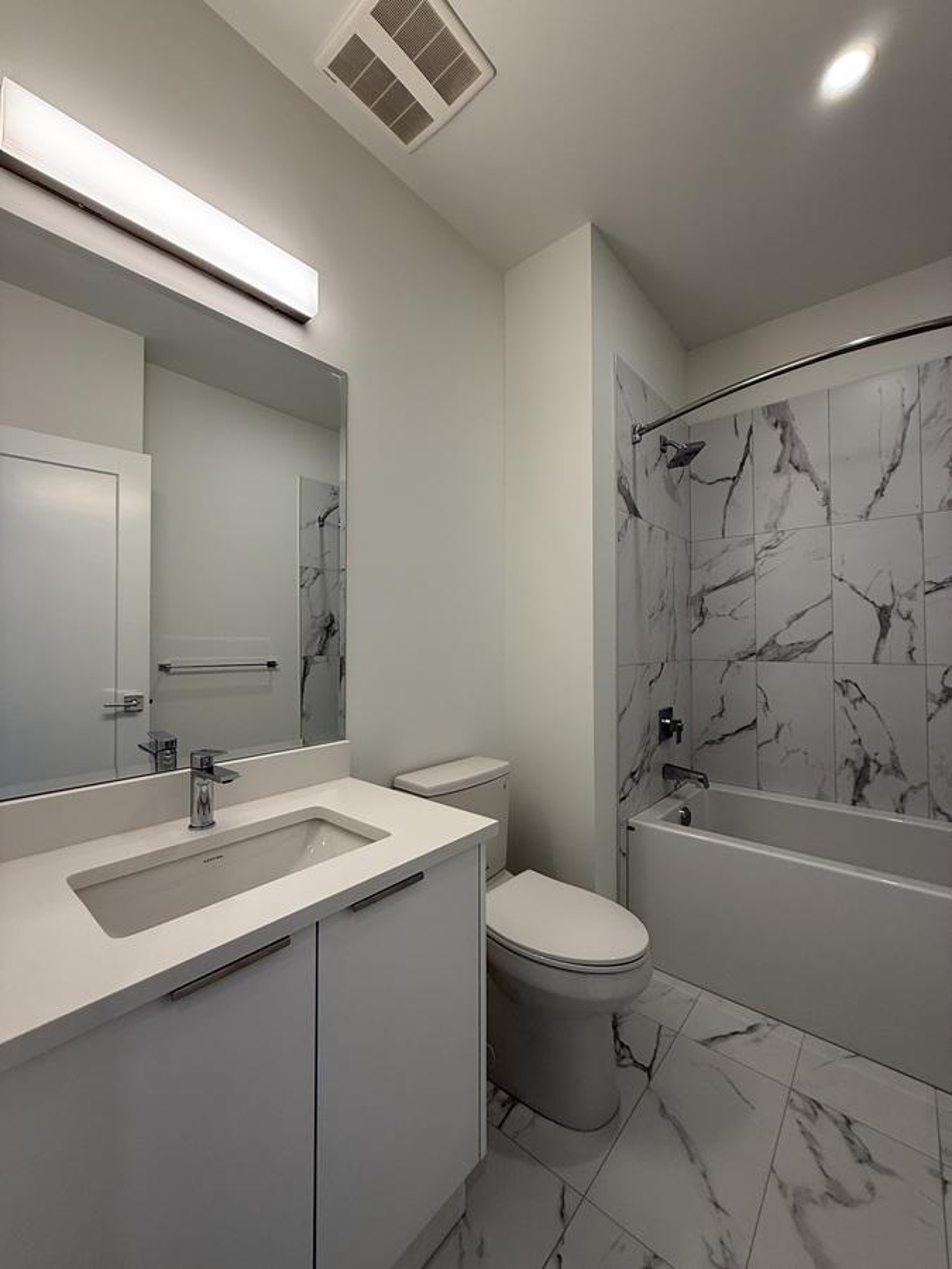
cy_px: 634
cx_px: 476
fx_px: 513
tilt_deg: +1.0
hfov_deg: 85.7
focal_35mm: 14
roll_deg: -0.6
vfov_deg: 102.1
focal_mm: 2.22
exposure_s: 1/120
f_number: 2.2
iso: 80
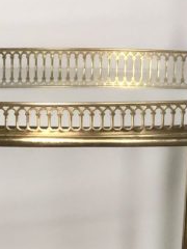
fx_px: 1599
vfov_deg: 8.5
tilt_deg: -18.7
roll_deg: -1.2
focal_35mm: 222
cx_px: 64
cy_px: 467
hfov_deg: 6.7
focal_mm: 6
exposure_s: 1/50
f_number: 2.4
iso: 100
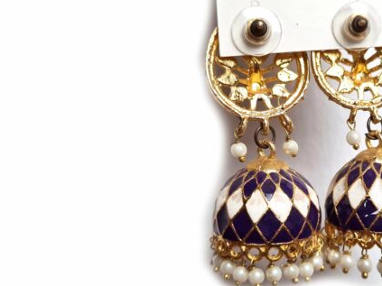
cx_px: 304
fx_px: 474
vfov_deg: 33.6
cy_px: 143
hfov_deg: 42.0
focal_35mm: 43
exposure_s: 1/120
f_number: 1.8
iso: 100
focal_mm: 5.4
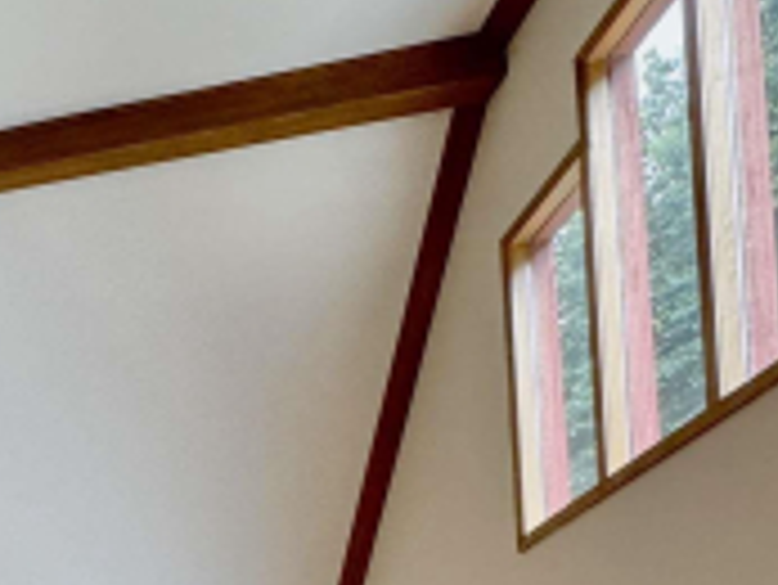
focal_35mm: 54
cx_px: -407
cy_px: 864
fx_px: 1215
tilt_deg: +2.8
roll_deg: +0.4
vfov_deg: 22.5
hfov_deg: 25.8
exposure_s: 1/120
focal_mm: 2.22
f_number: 2.2
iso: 160
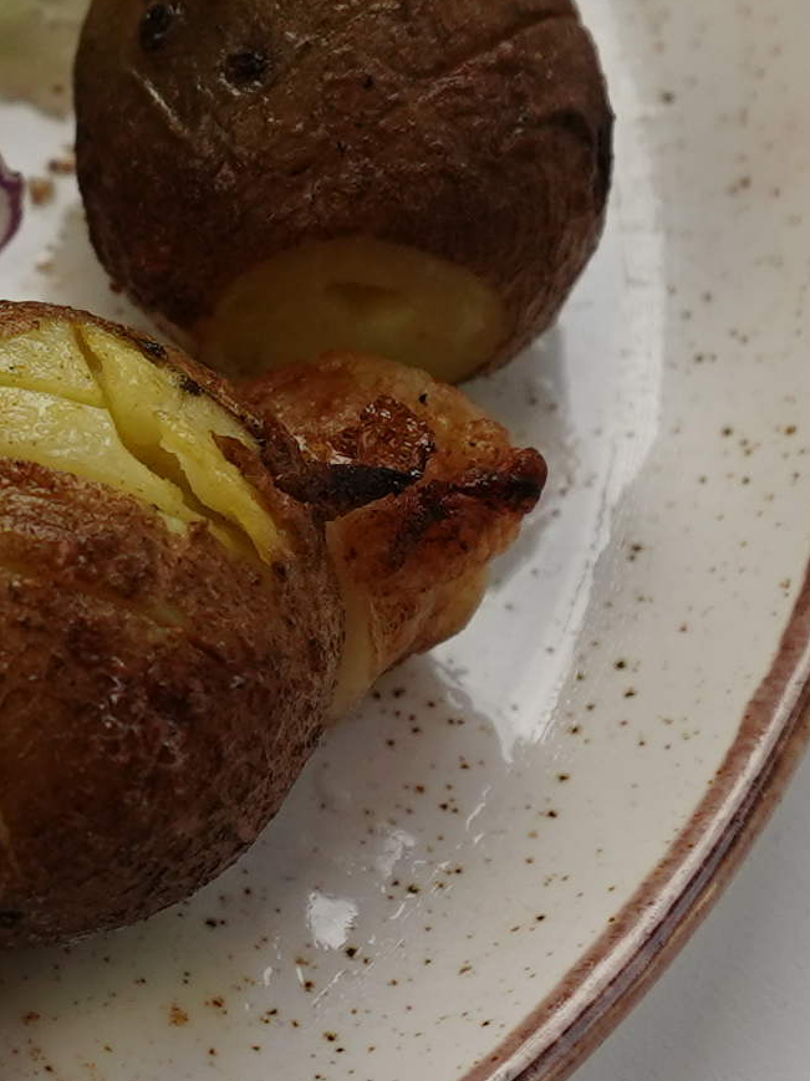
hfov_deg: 7.8
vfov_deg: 10.8
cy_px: 223
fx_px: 5714
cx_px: -719
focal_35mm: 183
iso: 320
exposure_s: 1/400
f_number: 4
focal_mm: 28
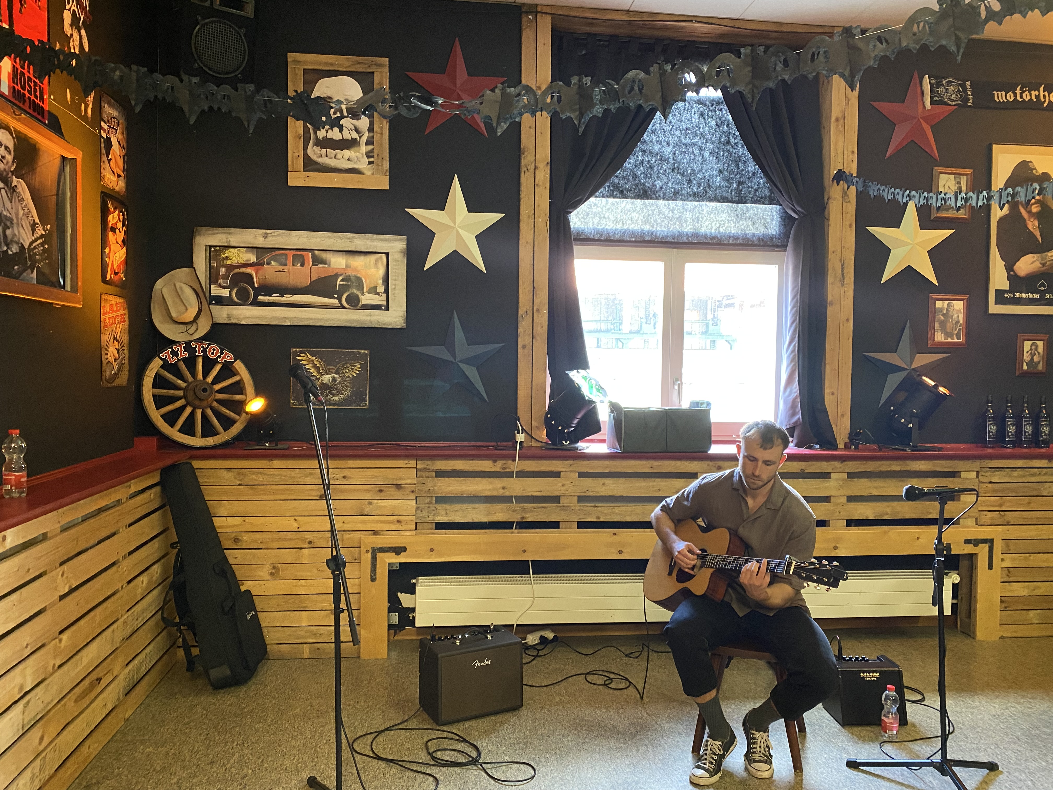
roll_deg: -1.2
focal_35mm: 26
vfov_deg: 53.1
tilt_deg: -2.2
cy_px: 395
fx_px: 791
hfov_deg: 67.3
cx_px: 526
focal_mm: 4.25
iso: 400
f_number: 1.8
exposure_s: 1/50
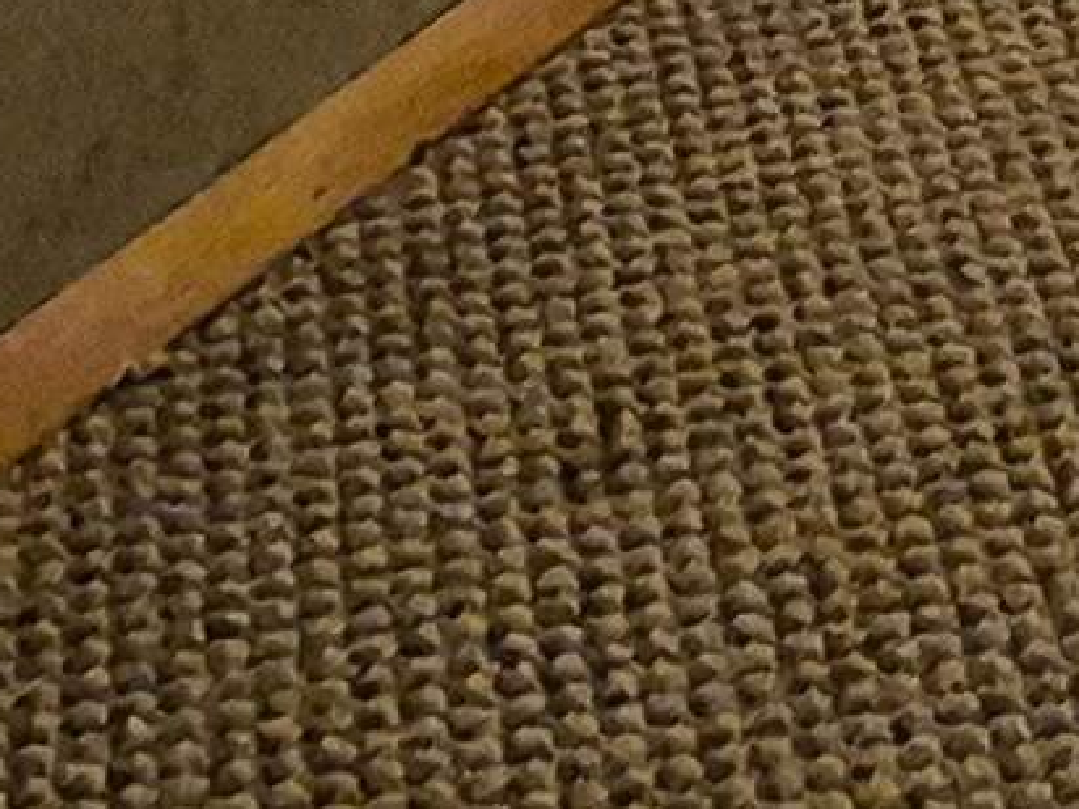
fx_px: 3024
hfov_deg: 13.1
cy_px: -1982
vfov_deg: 9.5
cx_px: 2807
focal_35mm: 97
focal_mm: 1.74
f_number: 2.2
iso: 400
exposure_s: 1/60
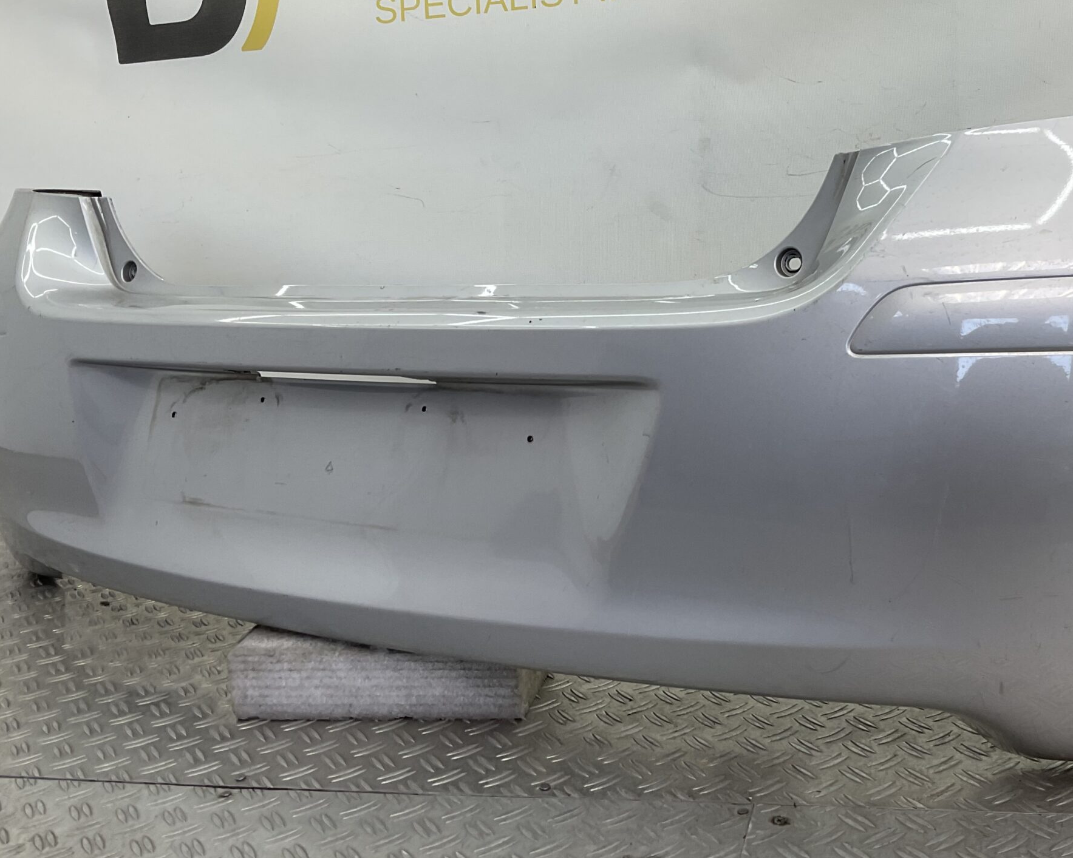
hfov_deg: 44.4
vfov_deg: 36.3
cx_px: 670
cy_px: 319
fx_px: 1302
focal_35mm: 41
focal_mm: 3
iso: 16
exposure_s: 1/159
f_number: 1.8
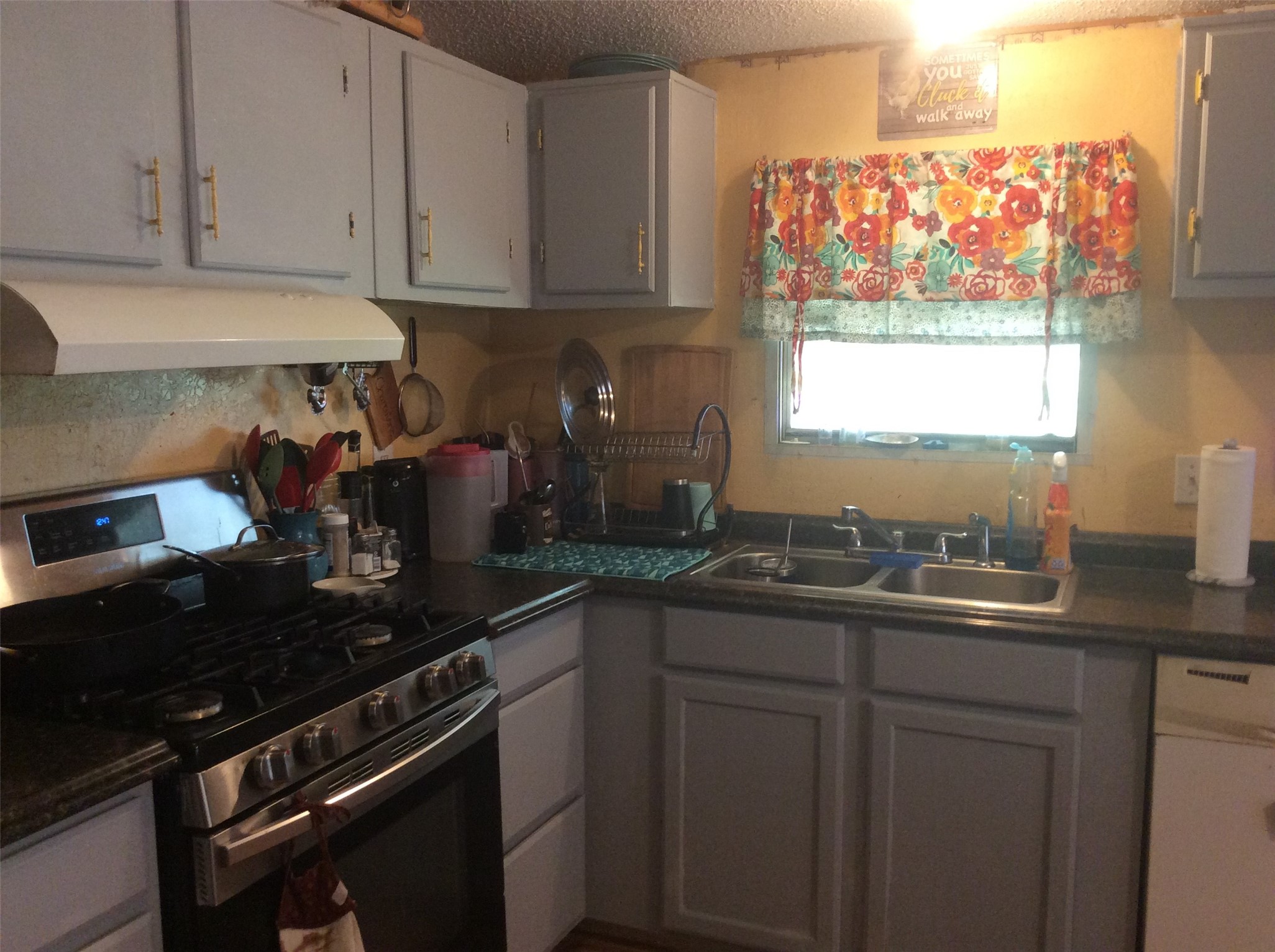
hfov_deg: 56.9
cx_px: 638
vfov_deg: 44.0
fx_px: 1177
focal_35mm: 32
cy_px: 476
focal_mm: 3.3
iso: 125
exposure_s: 1/24
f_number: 2.4
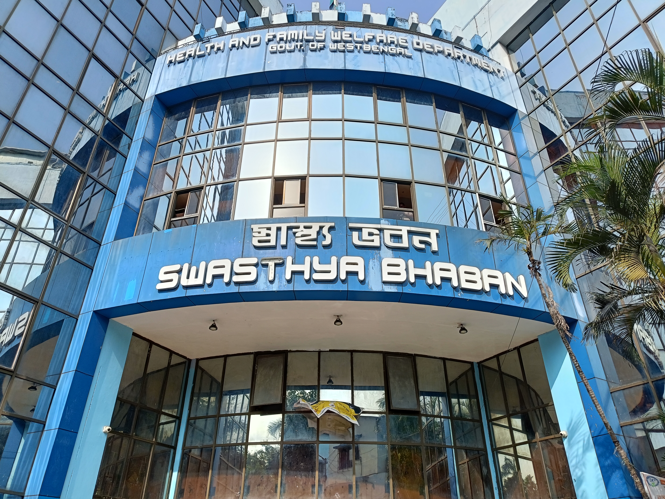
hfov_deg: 69.4
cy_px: 250
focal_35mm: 25
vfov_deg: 54.9
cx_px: 332
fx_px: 480
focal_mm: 4.7
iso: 64
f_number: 1.7
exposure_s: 1/684
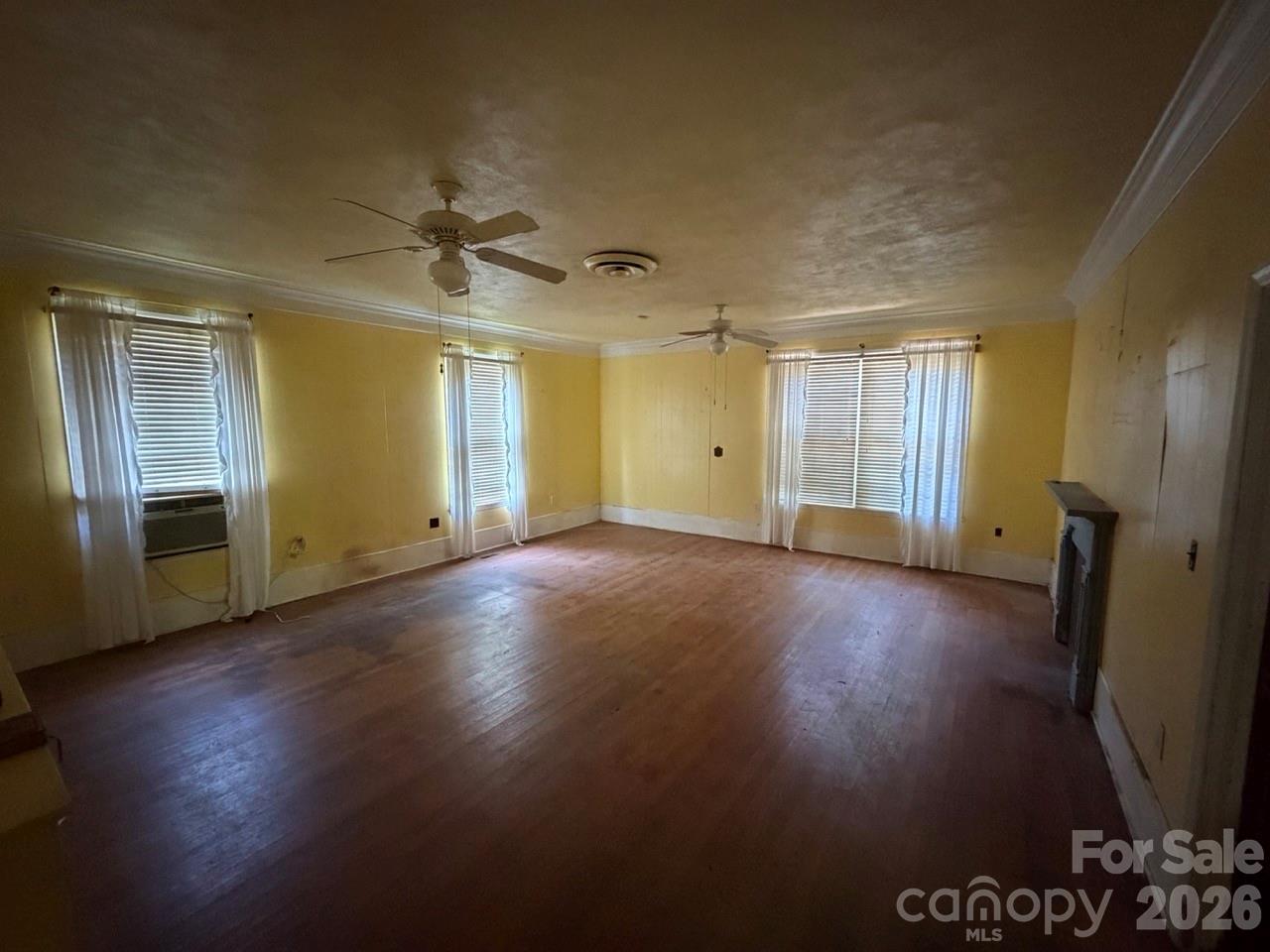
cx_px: 635
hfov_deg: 102.1
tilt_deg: -5.7
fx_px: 514
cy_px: 476
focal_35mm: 14
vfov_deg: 85.7
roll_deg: -0.2
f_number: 2.2
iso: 1250
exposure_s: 1/48
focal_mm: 2.22
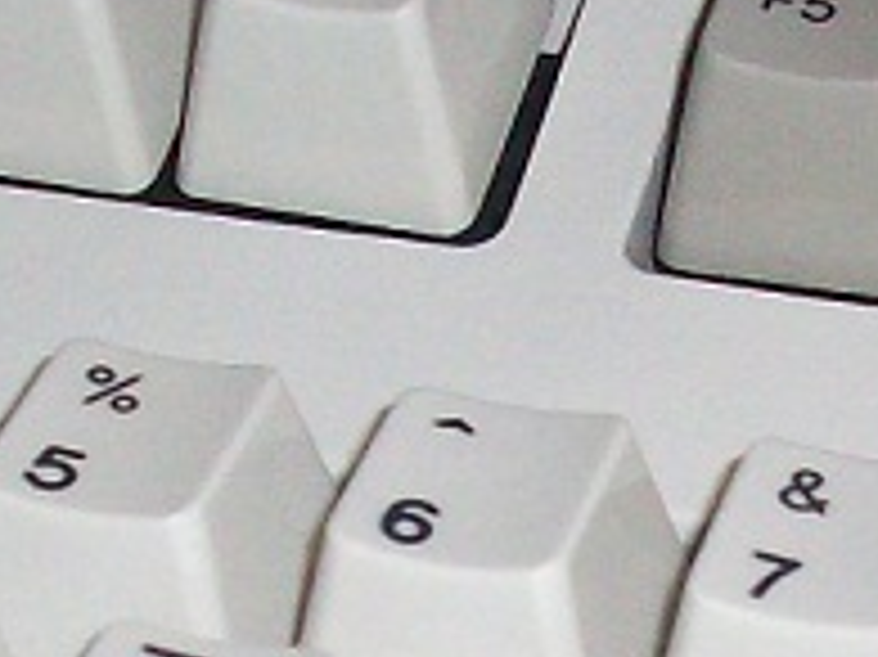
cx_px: 590
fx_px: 5146
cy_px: 961
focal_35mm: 203
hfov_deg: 9.7
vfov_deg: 7.2
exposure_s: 1/64
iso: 200
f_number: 2.8
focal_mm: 6.2
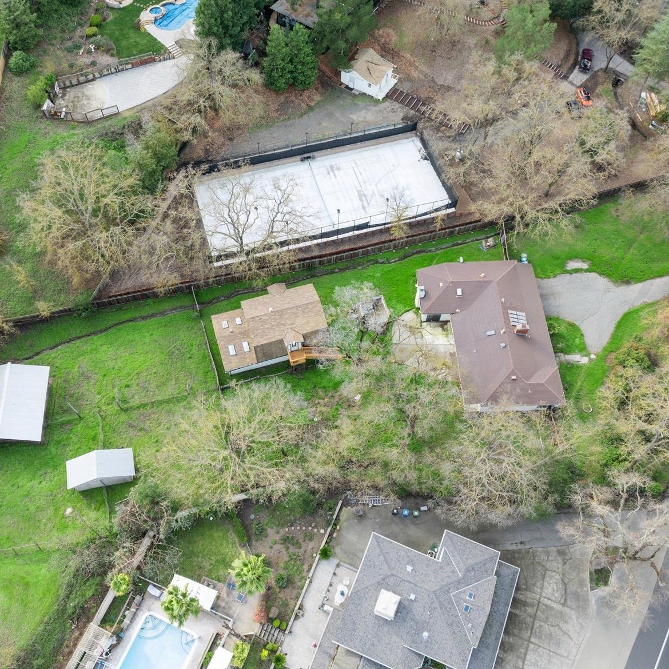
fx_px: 634
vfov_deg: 55.6
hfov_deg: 55.6
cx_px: 314
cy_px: 333
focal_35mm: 29
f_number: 2.8
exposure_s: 1/80
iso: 140
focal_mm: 12.29
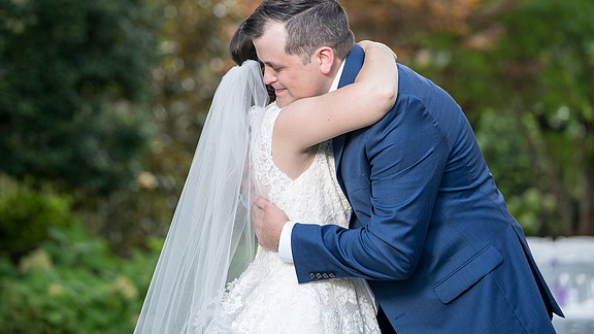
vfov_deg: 7.9
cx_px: 296
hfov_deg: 14.0
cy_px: 139
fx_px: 2426
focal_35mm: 154
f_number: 4
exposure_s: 1/200
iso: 100
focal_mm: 146
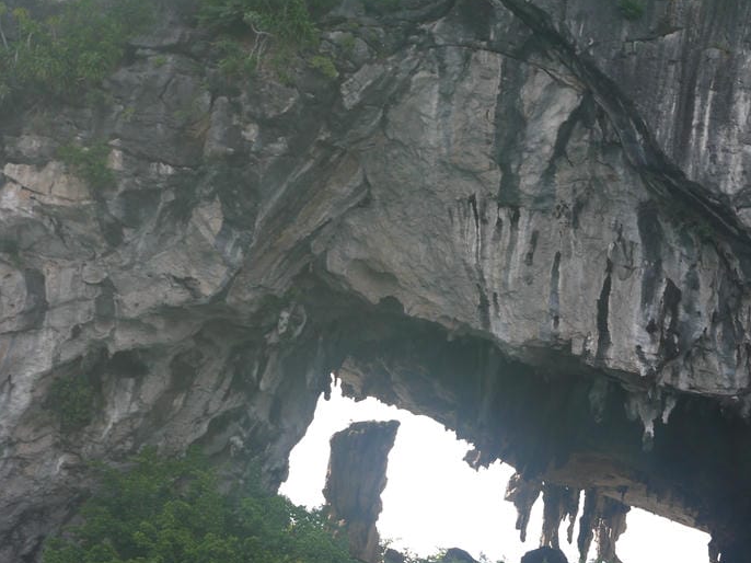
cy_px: 482
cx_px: 656
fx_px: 2277
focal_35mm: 105
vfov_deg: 14.0
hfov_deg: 18.5
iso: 160
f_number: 6.3
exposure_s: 1/160
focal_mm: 30
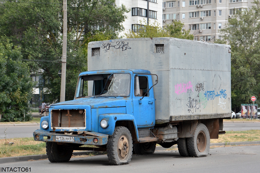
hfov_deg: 21.9
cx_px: 130
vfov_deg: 14.7
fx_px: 671
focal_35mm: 93
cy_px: 86
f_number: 6.3
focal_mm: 62
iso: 200
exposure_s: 1/160
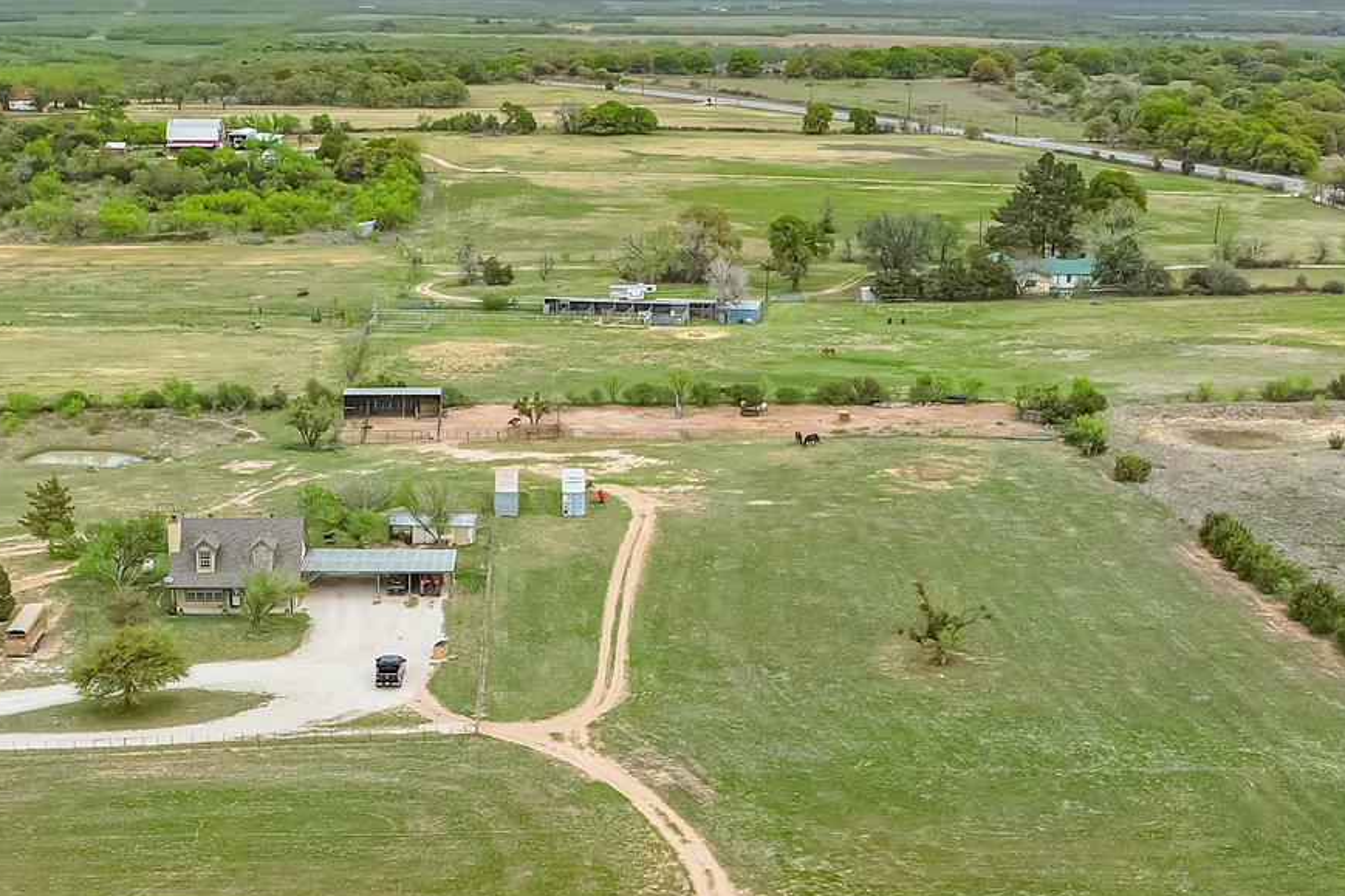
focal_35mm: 55
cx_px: 566
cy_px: 723
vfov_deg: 24.2
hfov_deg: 36.2
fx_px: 2054
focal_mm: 8.38
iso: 100
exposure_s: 1/1250
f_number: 2.8
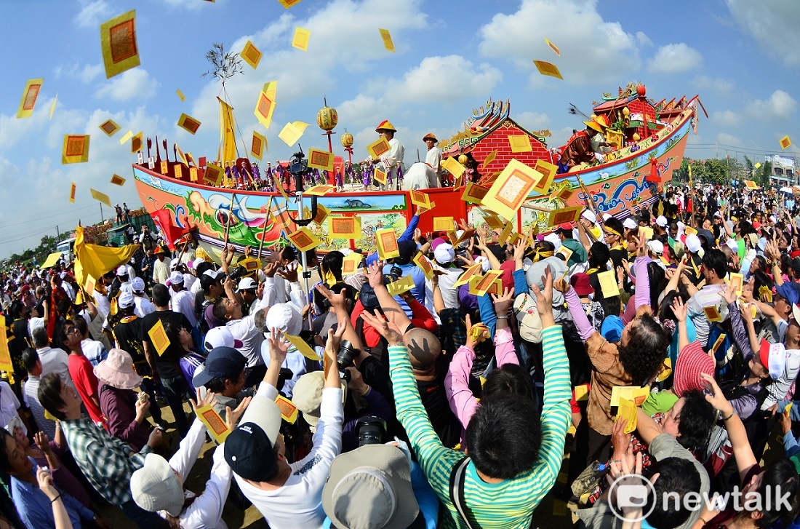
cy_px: 264
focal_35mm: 15
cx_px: 400
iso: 200
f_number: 5
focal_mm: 10
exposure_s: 1/2500
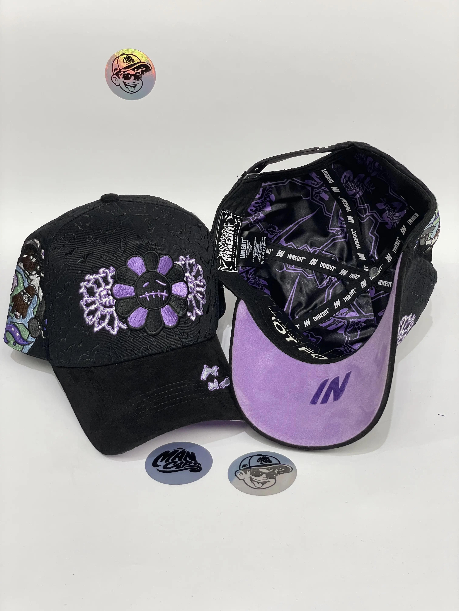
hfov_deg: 28.0
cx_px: 230
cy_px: 306
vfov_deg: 36.8
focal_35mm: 52
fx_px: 919
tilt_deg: -27.9
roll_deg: +2.6
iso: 320
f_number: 2
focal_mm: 6
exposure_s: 1/60
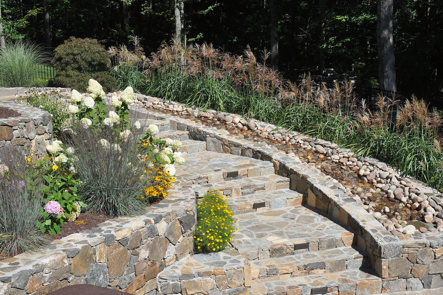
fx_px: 658
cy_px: 147
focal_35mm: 54
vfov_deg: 25.3
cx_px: 224
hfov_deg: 37.2
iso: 800
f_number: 13
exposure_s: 1/640
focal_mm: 35
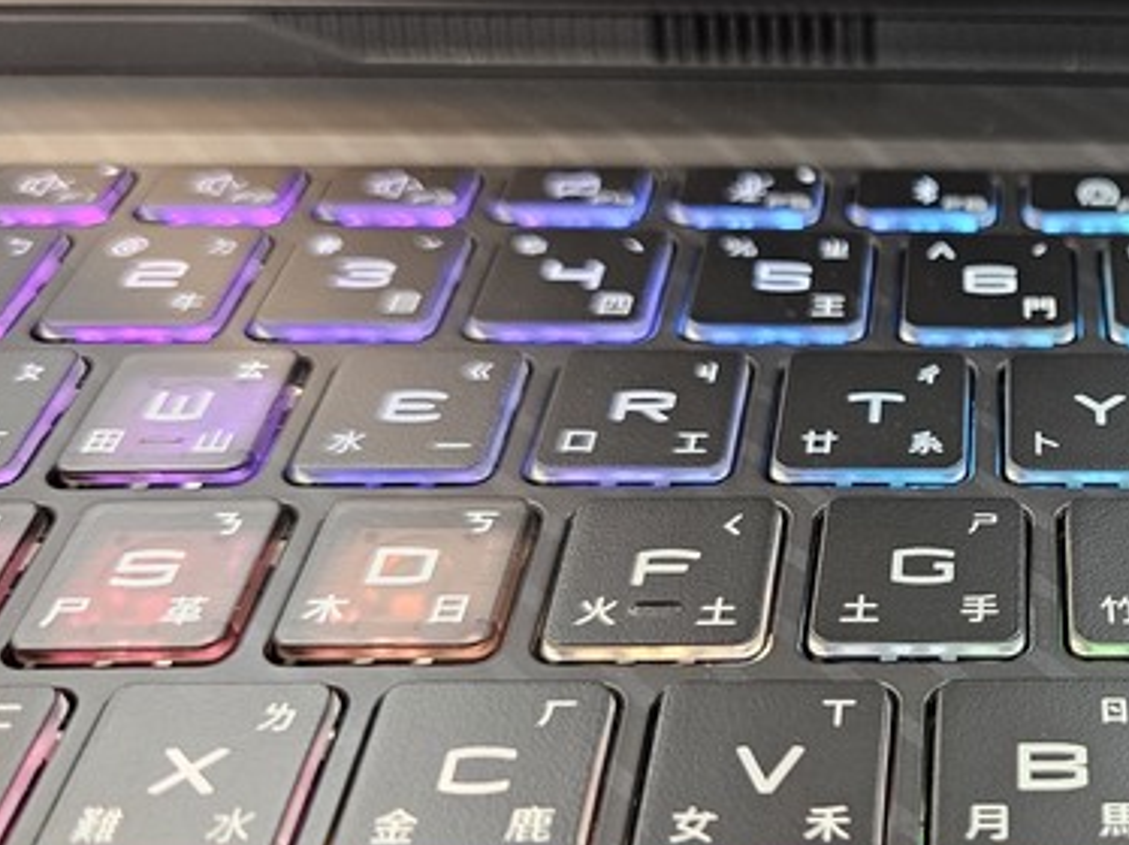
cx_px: 1108
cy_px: 509
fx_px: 1565
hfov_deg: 36.1
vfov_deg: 30.2
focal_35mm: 48
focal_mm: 6.3
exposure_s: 1/120
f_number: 1.7
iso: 320
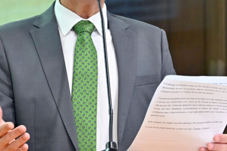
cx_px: 94
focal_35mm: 233
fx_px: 1469
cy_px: 29
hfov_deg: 8.8
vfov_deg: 5.9
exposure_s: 1/200
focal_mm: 125
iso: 5000
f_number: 5
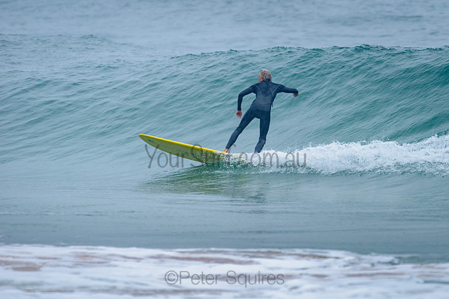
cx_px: 275
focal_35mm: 613
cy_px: 134
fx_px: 7650
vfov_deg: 2.2
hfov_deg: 3.4
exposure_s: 1/1000
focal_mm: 500
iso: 1000
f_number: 5.6
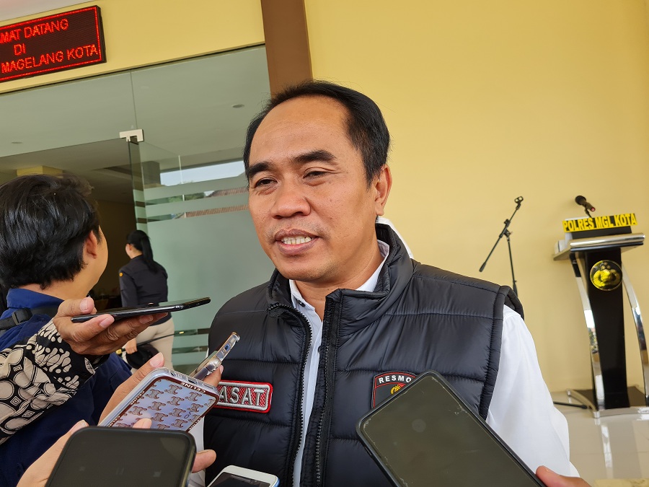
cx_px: 324
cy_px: 244
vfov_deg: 53.1
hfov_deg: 67.3
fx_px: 487
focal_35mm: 26
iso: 50
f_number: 1.8
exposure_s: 1/248
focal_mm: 5.4
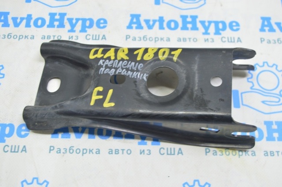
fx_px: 329
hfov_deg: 46.5
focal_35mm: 42
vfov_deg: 31.8
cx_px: 141
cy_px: 94
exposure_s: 1/15
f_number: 5.6
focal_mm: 28
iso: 400
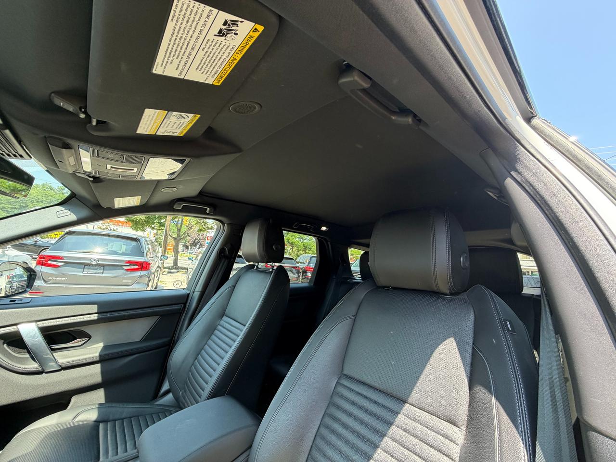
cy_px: 231
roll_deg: -5.0
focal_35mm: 14
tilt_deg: +8.0
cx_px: 308
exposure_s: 1/121
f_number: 2.2
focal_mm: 2.22
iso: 100
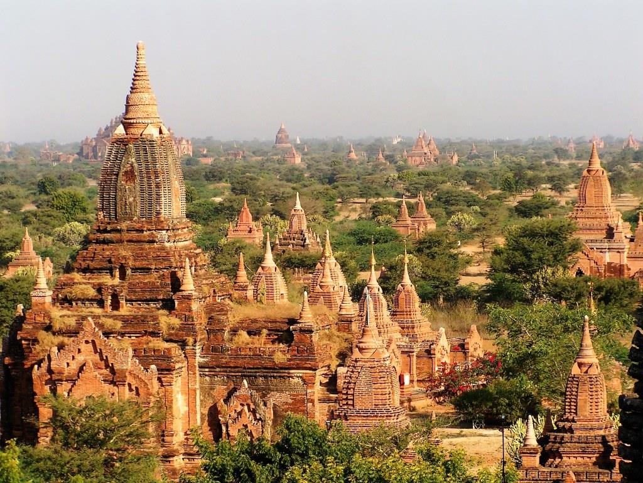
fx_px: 2786
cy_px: 242
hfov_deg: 13.2
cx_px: 322
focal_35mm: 150
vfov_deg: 9.9
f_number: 5.6
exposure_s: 1/250
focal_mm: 22.9
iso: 50
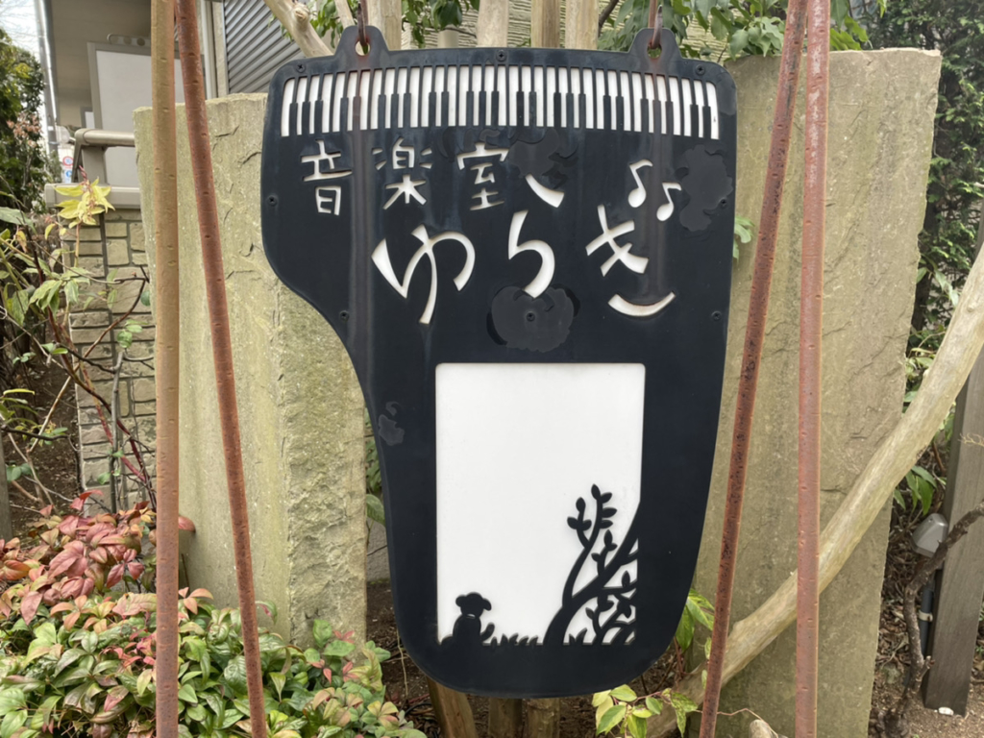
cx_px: 492
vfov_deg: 53.1
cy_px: 369
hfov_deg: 67.3
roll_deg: +0.3
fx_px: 739
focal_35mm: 26
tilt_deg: -12.1
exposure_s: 1/148
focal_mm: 4.2
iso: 32
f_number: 1.6
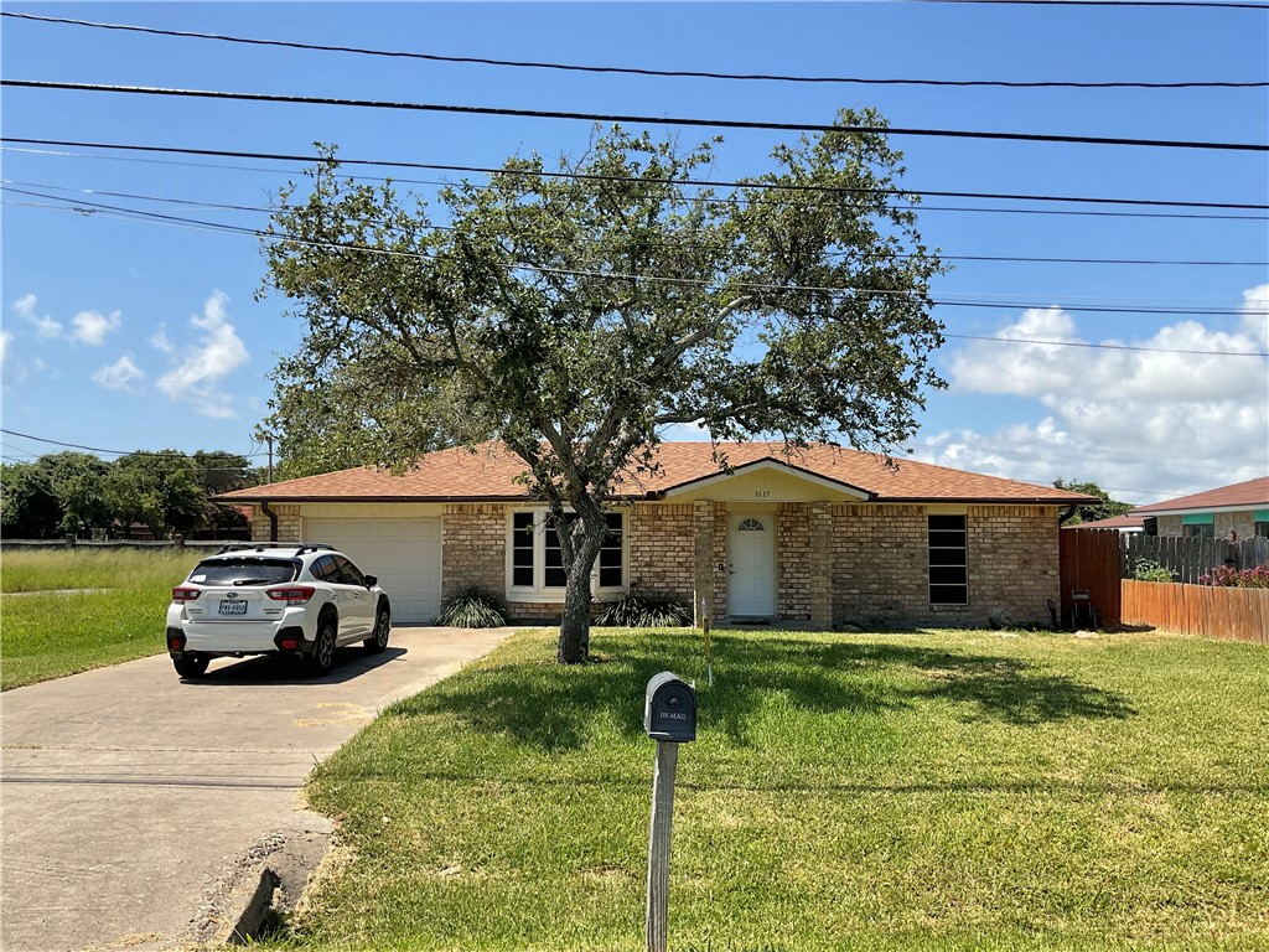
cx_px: 634
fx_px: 1063
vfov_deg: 48.2
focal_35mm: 29
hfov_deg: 61.7
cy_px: 476
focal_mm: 3
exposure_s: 1/1848
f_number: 1.8
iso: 16
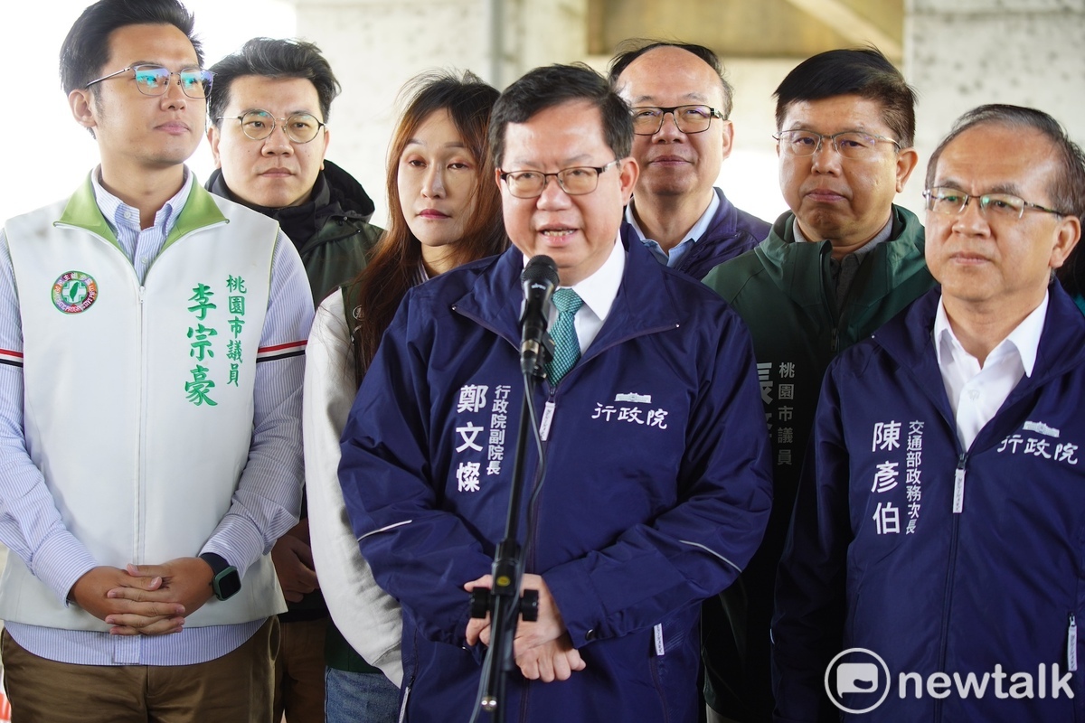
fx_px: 2712
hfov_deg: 22.6
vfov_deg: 15.2
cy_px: 362
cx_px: 542
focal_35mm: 90
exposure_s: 1/100
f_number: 4.5
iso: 400
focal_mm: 90
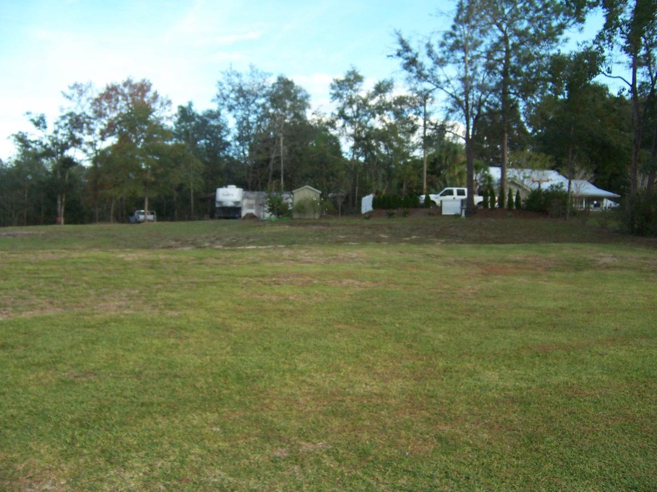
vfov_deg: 42.9
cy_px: 246
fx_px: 626
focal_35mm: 33
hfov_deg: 55.4
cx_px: 328
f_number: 3.4
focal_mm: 5.5
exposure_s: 1/180
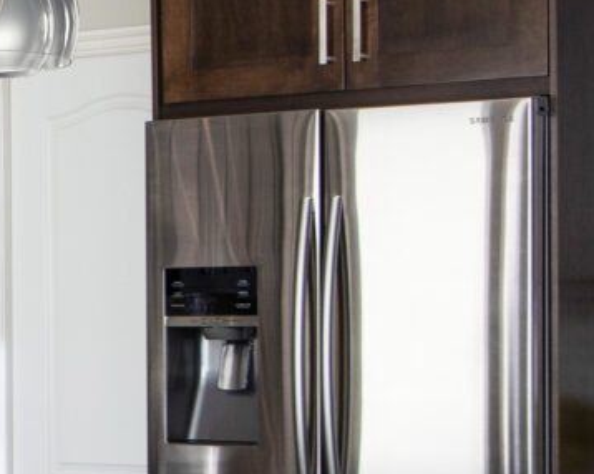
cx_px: -572
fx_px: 2477
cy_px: 392
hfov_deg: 12.2
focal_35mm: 141
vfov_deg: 10.9
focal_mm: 21
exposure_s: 1/60
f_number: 7.1
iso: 250
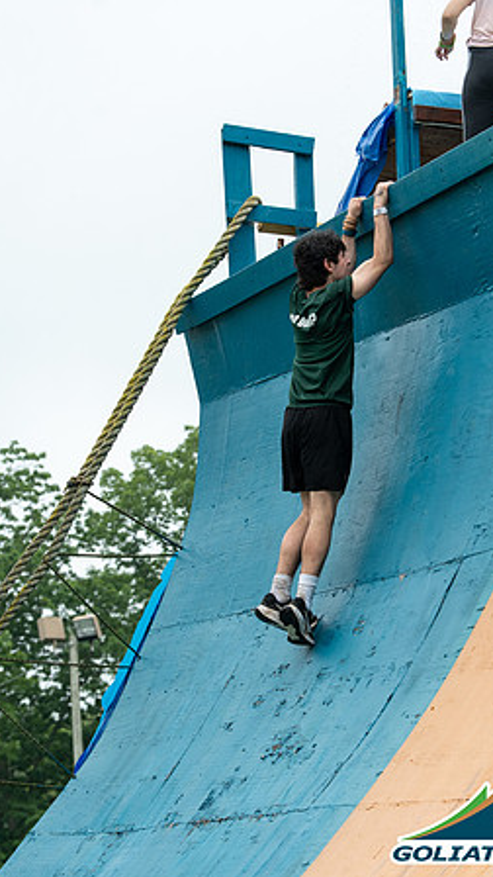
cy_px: 438
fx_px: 7344
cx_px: 284
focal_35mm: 316
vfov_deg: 6.8
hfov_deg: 3.8
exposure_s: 1/1000
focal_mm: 200
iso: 800
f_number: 5.6
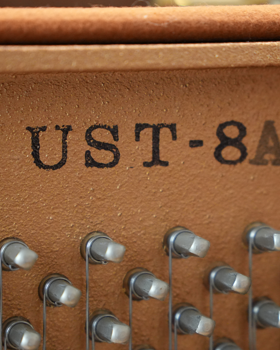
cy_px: 174
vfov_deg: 14.2
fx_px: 1409
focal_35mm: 136
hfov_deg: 11.3
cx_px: 164
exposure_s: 1/100
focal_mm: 64
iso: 3200
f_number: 2.8
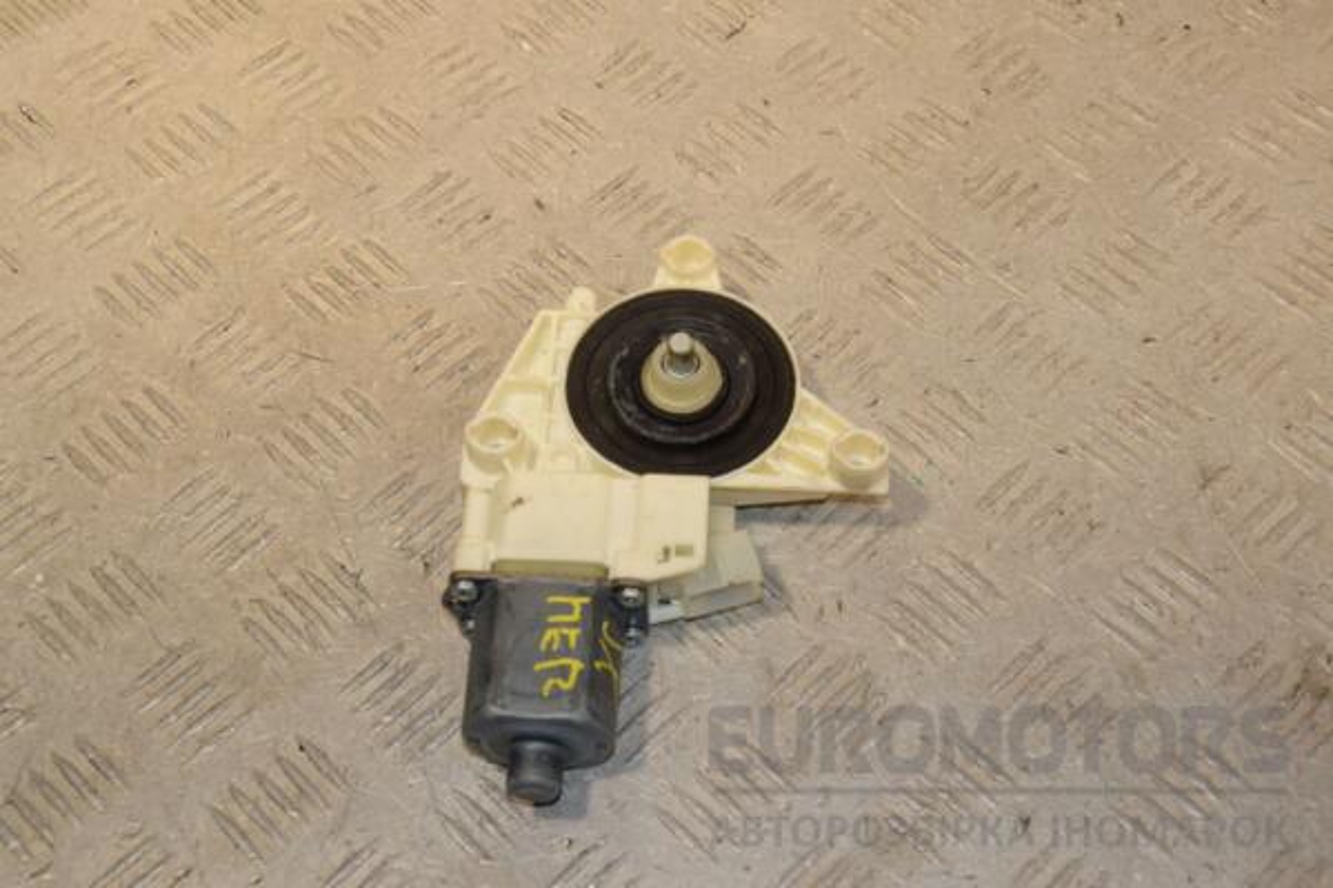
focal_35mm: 57
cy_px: 444
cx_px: 666
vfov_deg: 23.8
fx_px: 2110
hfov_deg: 35.1
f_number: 8
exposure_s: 1/200
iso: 800
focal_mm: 38
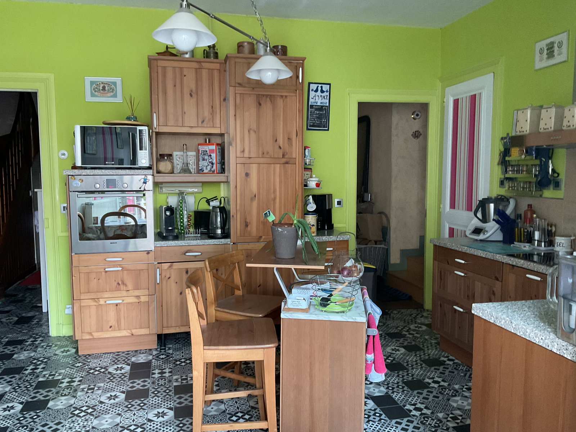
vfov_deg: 48.2
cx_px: 288
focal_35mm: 29
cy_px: 216
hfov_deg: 61.7
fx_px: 483
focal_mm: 3
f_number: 1.8
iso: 250
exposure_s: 1/60
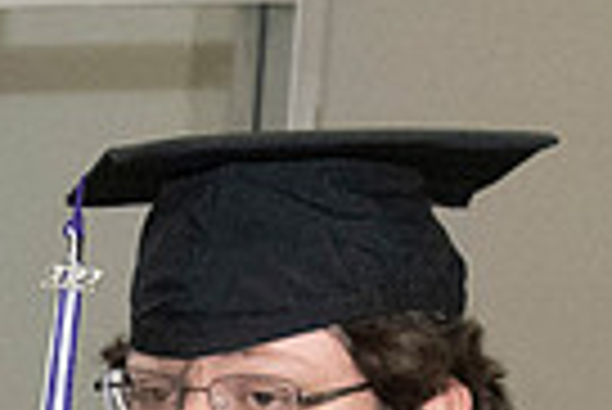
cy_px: 1040
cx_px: -633
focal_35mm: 239
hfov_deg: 8.2
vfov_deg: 5.5
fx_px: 4067
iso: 6400
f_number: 8
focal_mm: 35
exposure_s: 1/200
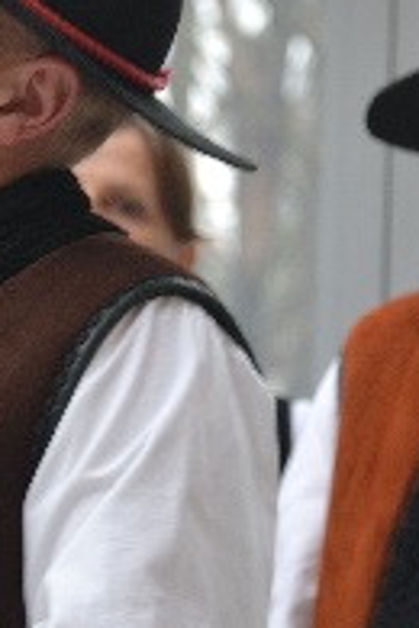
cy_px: 235
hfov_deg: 3.0
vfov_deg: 4.6
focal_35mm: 453
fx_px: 7908
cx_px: -29
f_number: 5.6
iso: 640
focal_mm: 98
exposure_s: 1/60
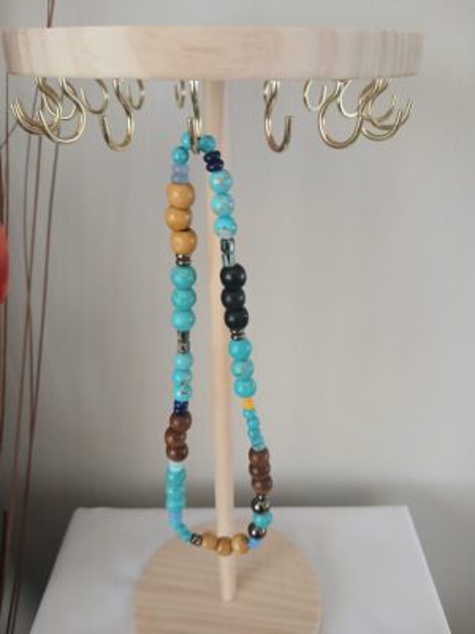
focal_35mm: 27
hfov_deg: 51.4
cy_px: 317
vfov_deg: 65.3
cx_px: 238
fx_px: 494
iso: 250
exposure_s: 1/33.3
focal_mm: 3.98
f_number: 1.8
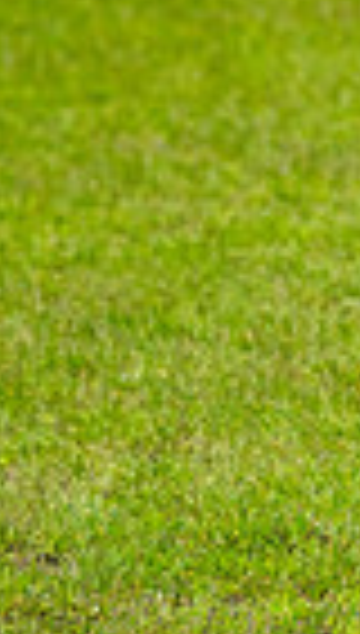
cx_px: 1263
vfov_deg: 3.2
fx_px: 11380
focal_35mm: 675
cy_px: -355
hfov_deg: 1.8
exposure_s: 1/2500
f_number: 4
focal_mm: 135
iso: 400
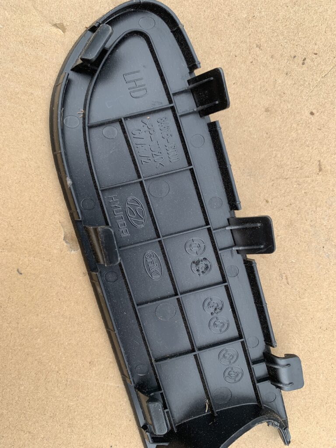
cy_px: 224
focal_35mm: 26
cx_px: 168
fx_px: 336
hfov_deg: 53.1
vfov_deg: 67.3
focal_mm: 4.25
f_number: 1.8
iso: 25
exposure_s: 1/150
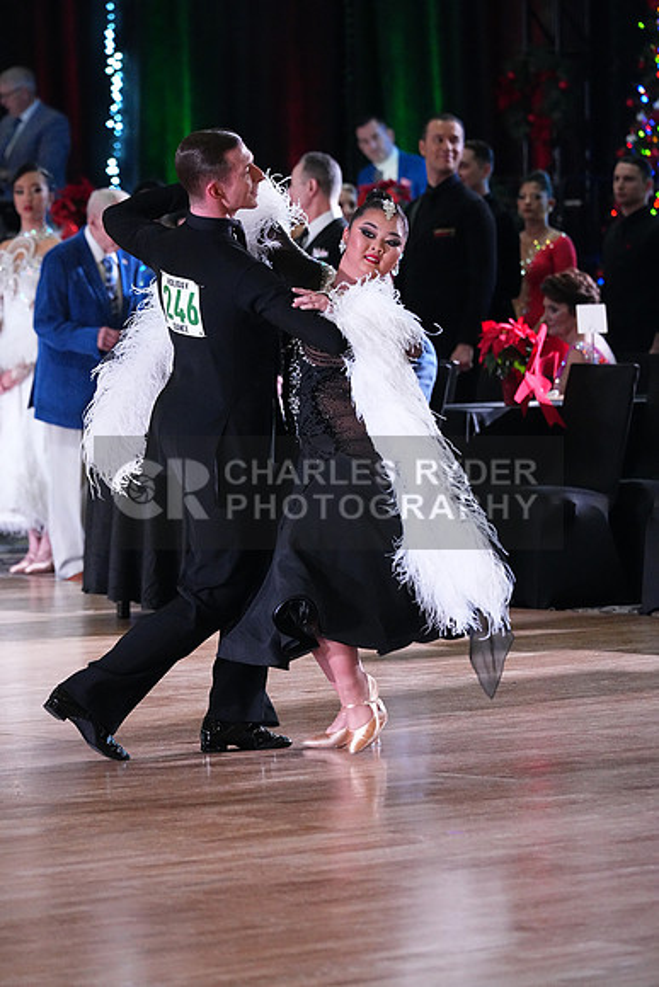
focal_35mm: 200
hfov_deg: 6.9
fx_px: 5488
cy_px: 494
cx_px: 330
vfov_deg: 10.3
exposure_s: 1/400
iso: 10000
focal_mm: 200
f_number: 5
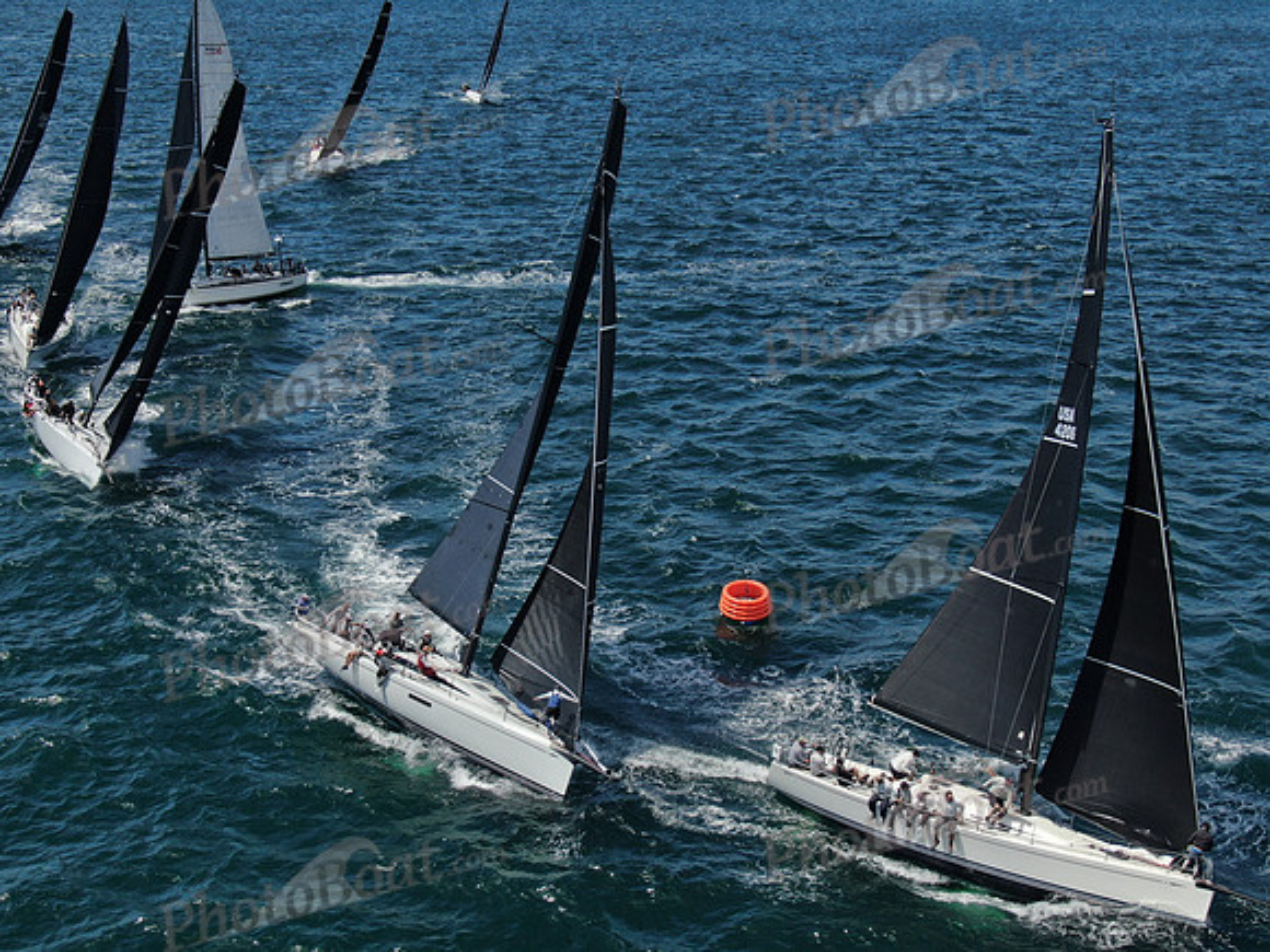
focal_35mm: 48
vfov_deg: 30.3
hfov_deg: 39.7
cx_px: 635
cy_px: 476
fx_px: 1761
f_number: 3.8
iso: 100
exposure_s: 1/1000
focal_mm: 8.6
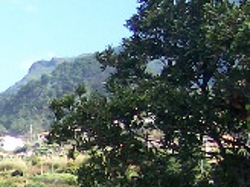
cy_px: 234
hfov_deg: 9.7
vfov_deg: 7.9
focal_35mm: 185
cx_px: -293
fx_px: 1336
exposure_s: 1/700
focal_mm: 8
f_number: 2.8
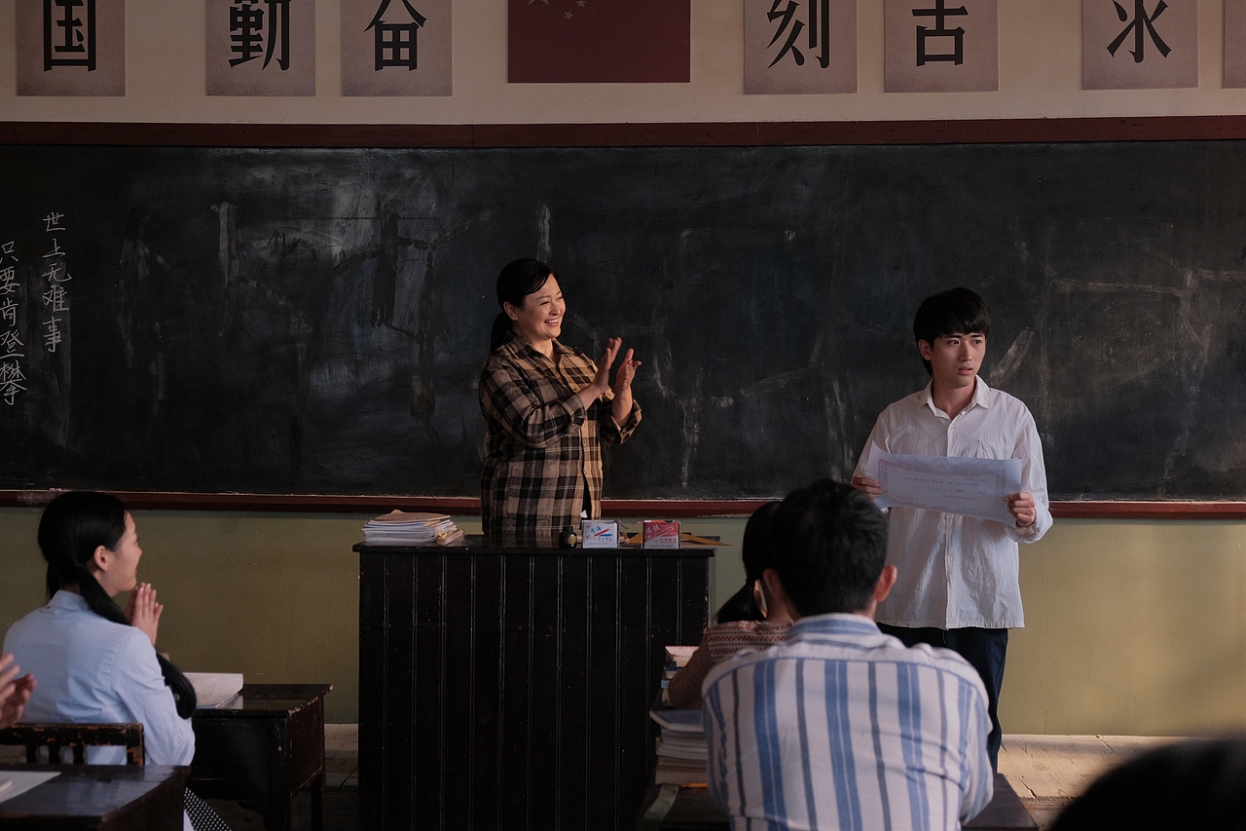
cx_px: 623
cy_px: 416
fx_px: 1696
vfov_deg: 27.5
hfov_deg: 40.3
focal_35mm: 49
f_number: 4
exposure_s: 1/125
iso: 800
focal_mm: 32.9
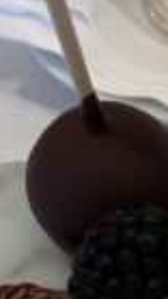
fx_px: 968
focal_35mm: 122
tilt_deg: -49.4
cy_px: 159
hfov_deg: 9.3
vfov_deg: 17.6
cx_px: 325
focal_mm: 4.25
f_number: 1.8
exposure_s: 1/50
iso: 100
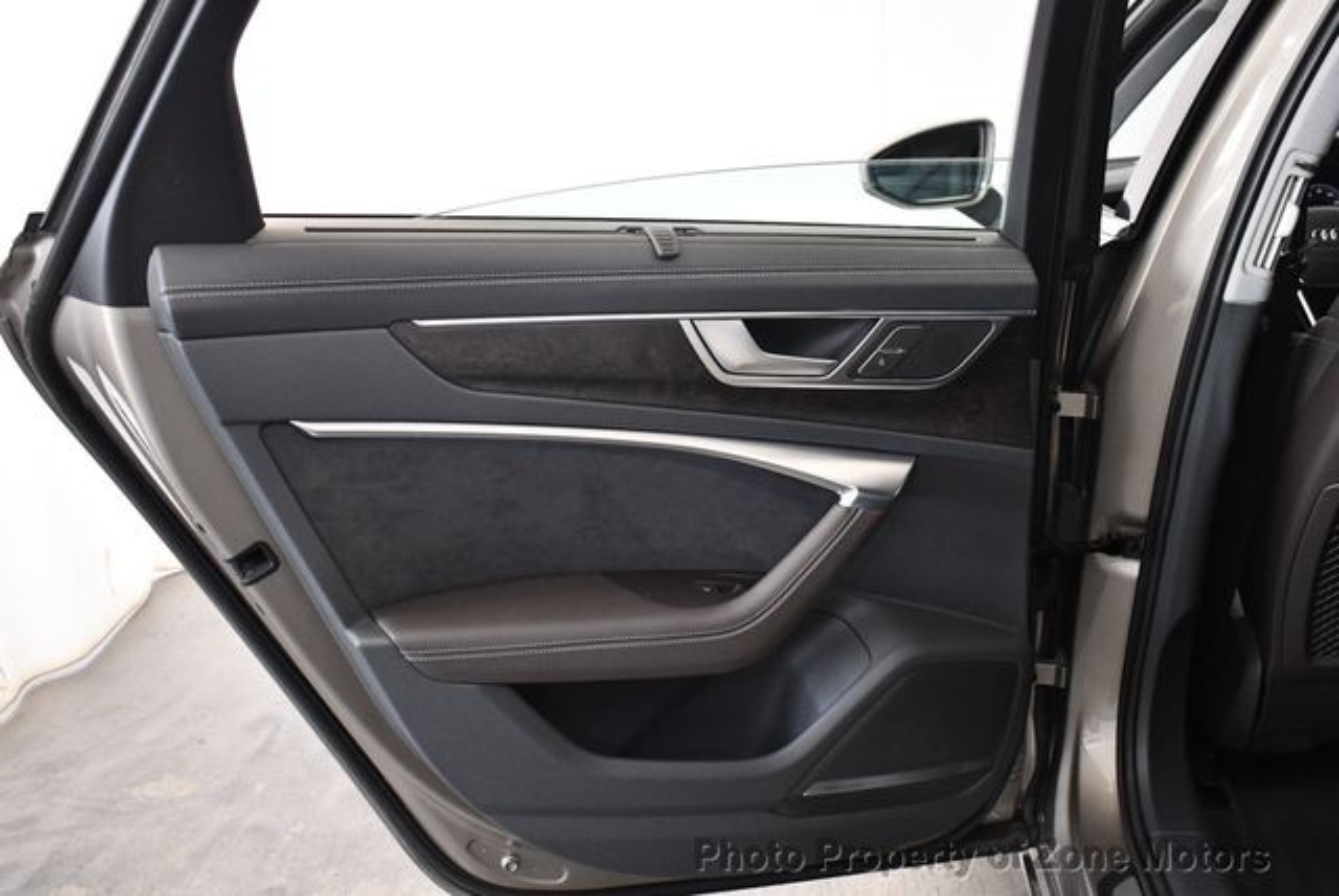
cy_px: 448
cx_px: 670
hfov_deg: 53.1
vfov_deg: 36.9
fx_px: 1340
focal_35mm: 36
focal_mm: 18
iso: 1800
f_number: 3.5
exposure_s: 1/125
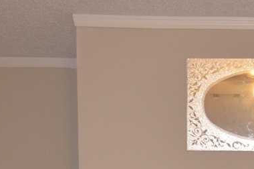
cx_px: 293
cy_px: 252
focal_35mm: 105
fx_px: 740
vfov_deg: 12.4
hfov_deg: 18.6
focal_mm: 18
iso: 800
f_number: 3.5
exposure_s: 1/30
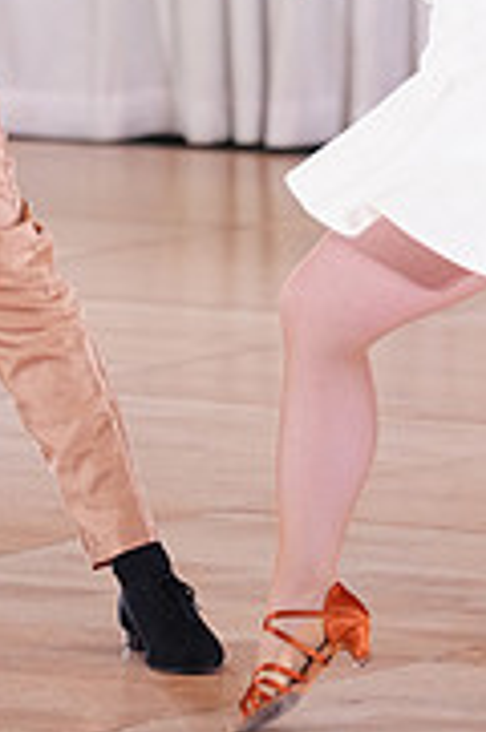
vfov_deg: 3.8
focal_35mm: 546
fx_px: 11098
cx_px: 156
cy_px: -279
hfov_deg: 2.5
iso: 2500
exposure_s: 1/500
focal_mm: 170
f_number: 2.8
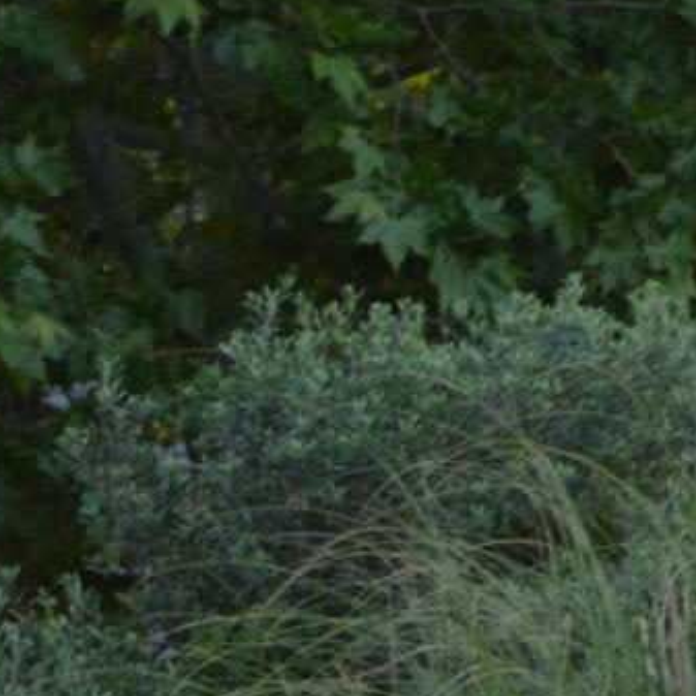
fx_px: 35259
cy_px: 1325
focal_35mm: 1550
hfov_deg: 1.1
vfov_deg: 1.1
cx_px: -392
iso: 1600
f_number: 6.3
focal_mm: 200
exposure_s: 1/125
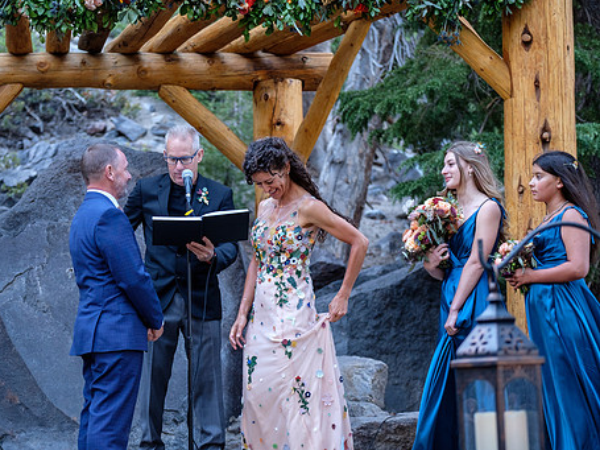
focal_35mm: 103
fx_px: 1785
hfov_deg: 19.0
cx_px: 219
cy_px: 240
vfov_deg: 14.4
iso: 640
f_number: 2.8
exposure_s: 1/90
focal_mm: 56.3
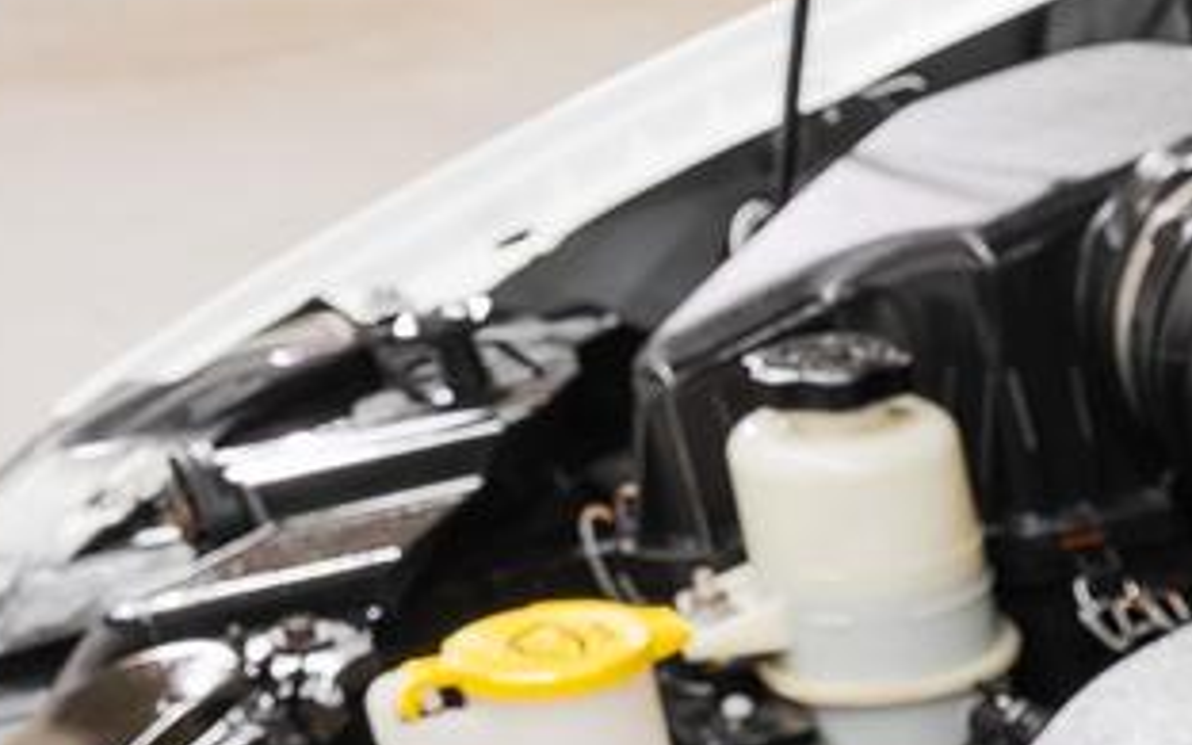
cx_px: 2388
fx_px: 3671
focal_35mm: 113
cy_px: 1528
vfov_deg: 10.6
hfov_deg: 15.0
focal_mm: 24
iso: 100
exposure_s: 1.3
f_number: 9
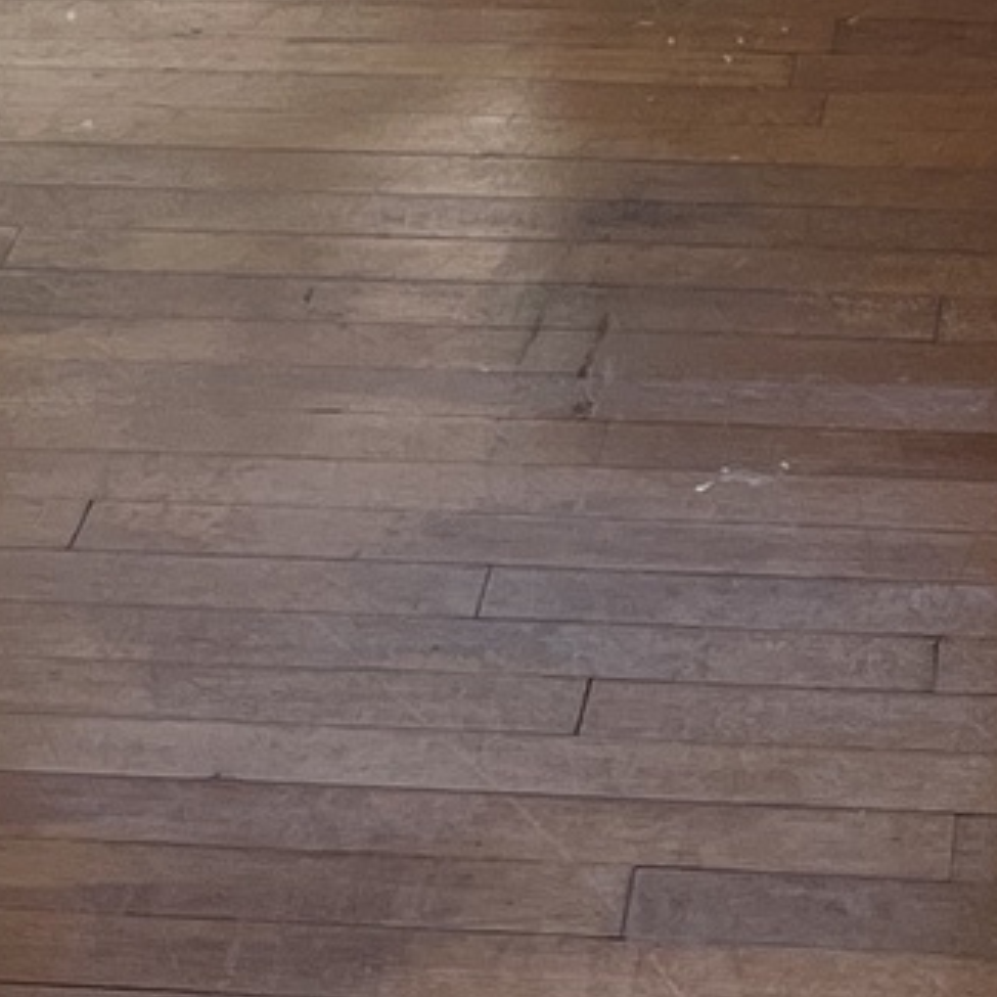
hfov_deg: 10.7
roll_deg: +0.2
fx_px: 5311
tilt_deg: -6.1
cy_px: -1482
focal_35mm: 163
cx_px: 693
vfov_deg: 9.4
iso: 50
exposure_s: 1/597
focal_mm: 5.7
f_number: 1.5
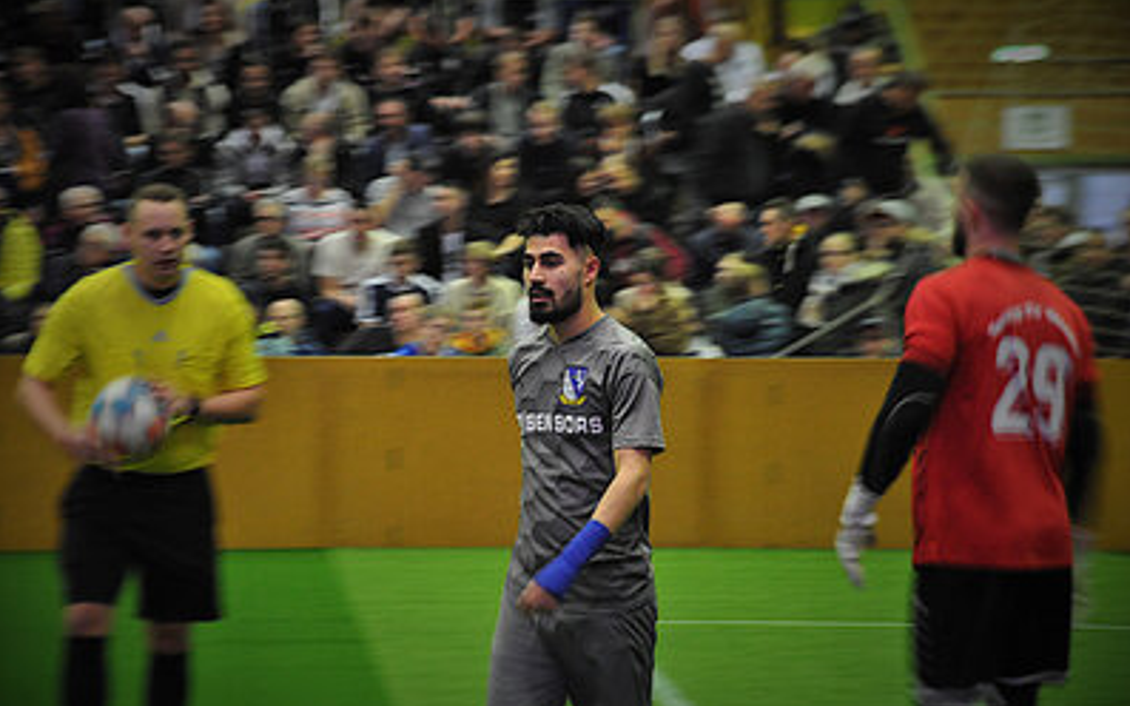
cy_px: 373
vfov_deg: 8.1
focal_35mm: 162
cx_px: 564
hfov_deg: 13.0
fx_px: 4973
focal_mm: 105
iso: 1600
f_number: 5.6
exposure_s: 1/20
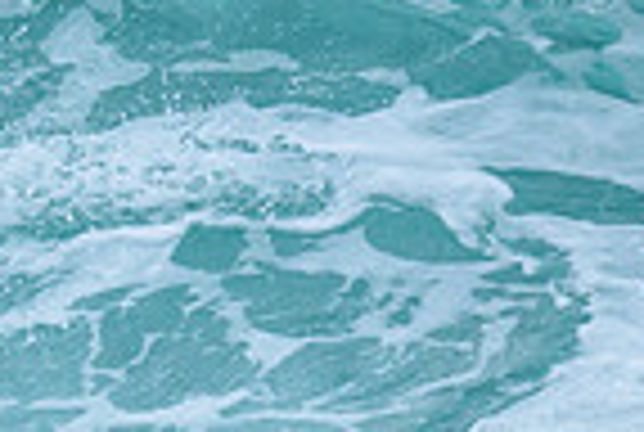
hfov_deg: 0.5
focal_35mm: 4456
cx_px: -707
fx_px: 79879
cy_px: 188
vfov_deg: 0.3
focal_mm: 800
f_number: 6.3
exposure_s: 1/2500
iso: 640
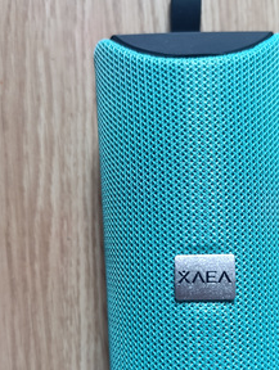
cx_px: 176
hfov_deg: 35.8
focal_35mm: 40
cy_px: 239
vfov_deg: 46.2
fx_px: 429
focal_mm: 6.14
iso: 800
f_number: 1.6
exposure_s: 1/100
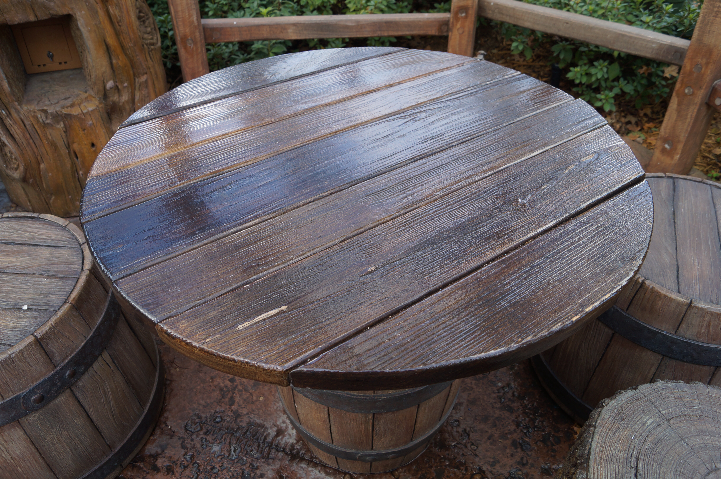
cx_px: 360
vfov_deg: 47.8
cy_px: 240
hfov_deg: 67.4
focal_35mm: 27
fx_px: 540
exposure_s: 1/100
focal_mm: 18
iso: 100
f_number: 5
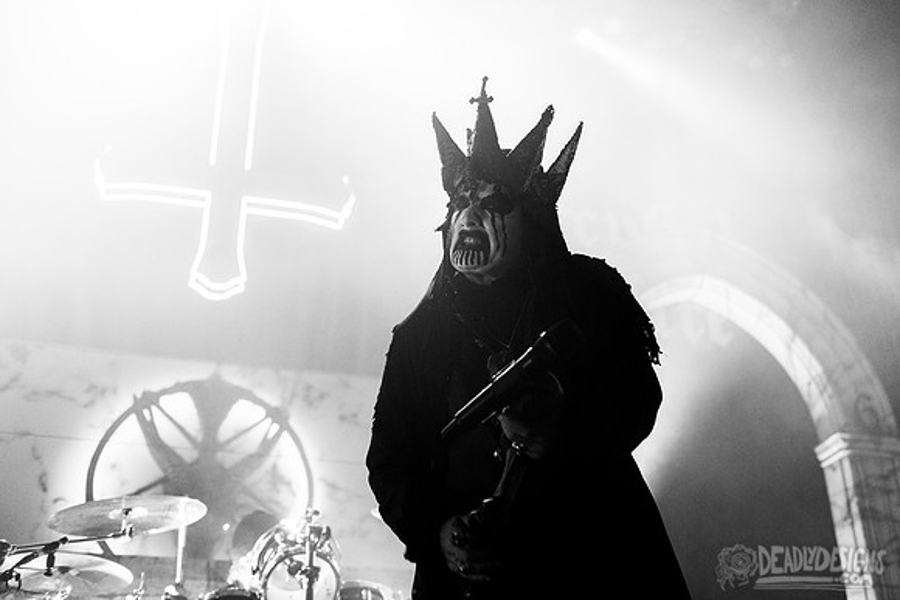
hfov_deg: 42.8
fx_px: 1145
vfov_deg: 29.4
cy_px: 257
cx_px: 515
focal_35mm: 46
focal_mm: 40
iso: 2000
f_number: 3.2
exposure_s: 1/320
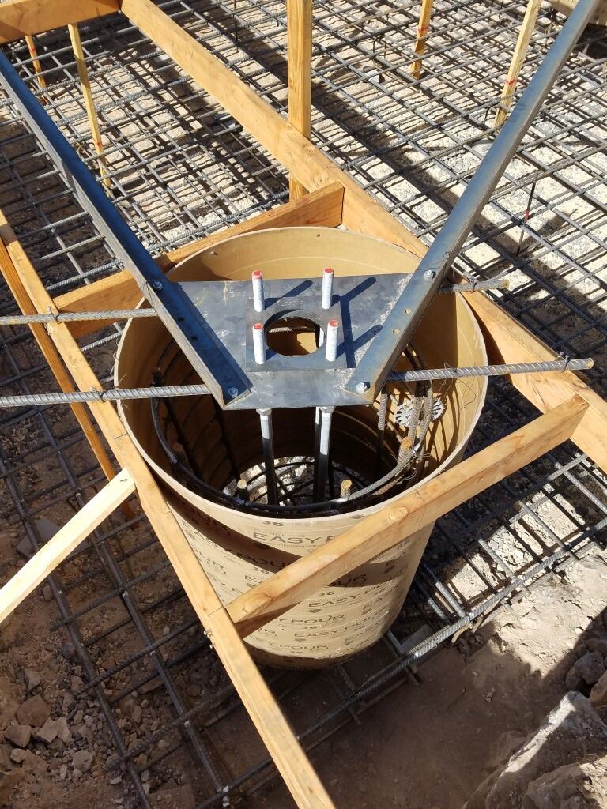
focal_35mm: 26
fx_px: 608
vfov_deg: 67.3
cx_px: 304
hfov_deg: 53.1
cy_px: 404
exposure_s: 1/1968
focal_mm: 4.2
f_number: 1.7
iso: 50
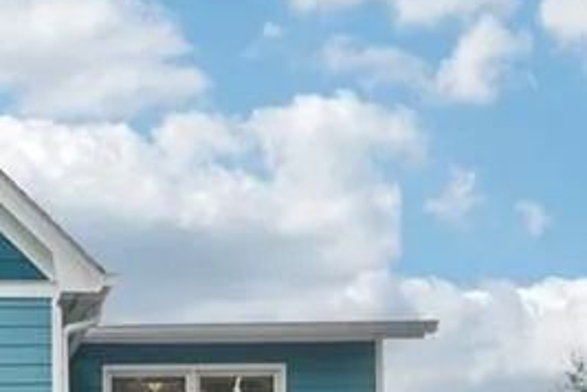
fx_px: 1125
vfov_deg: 18.1
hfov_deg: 25.3
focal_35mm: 69
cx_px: -176
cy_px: 543
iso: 160
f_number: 8
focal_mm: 18
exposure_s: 1/30
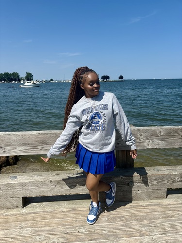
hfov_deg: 53.1
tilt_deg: -12.8
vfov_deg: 67.3
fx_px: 182
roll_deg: +1.1
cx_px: 91
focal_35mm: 26
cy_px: 122
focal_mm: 5.96
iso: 50
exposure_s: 1/4082
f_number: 1.6
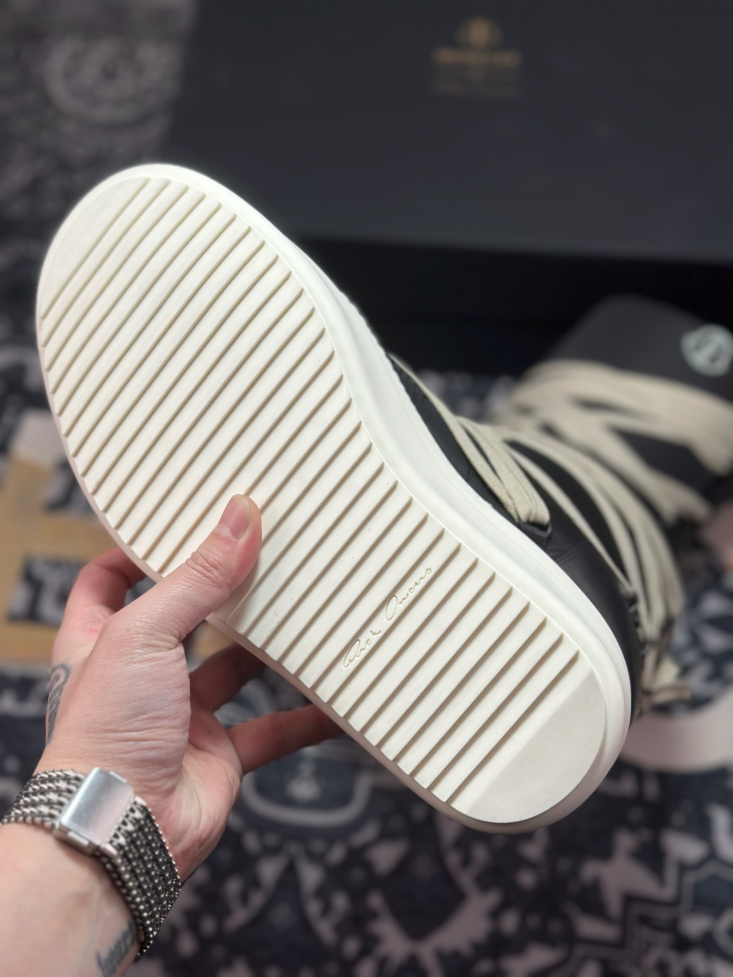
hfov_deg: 30.3
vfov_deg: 39.7
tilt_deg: -56.6
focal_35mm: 48
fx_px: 1355
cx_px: 366
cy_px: 488
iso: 80
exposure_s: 1/1433
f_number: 1.78
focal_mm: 6.86
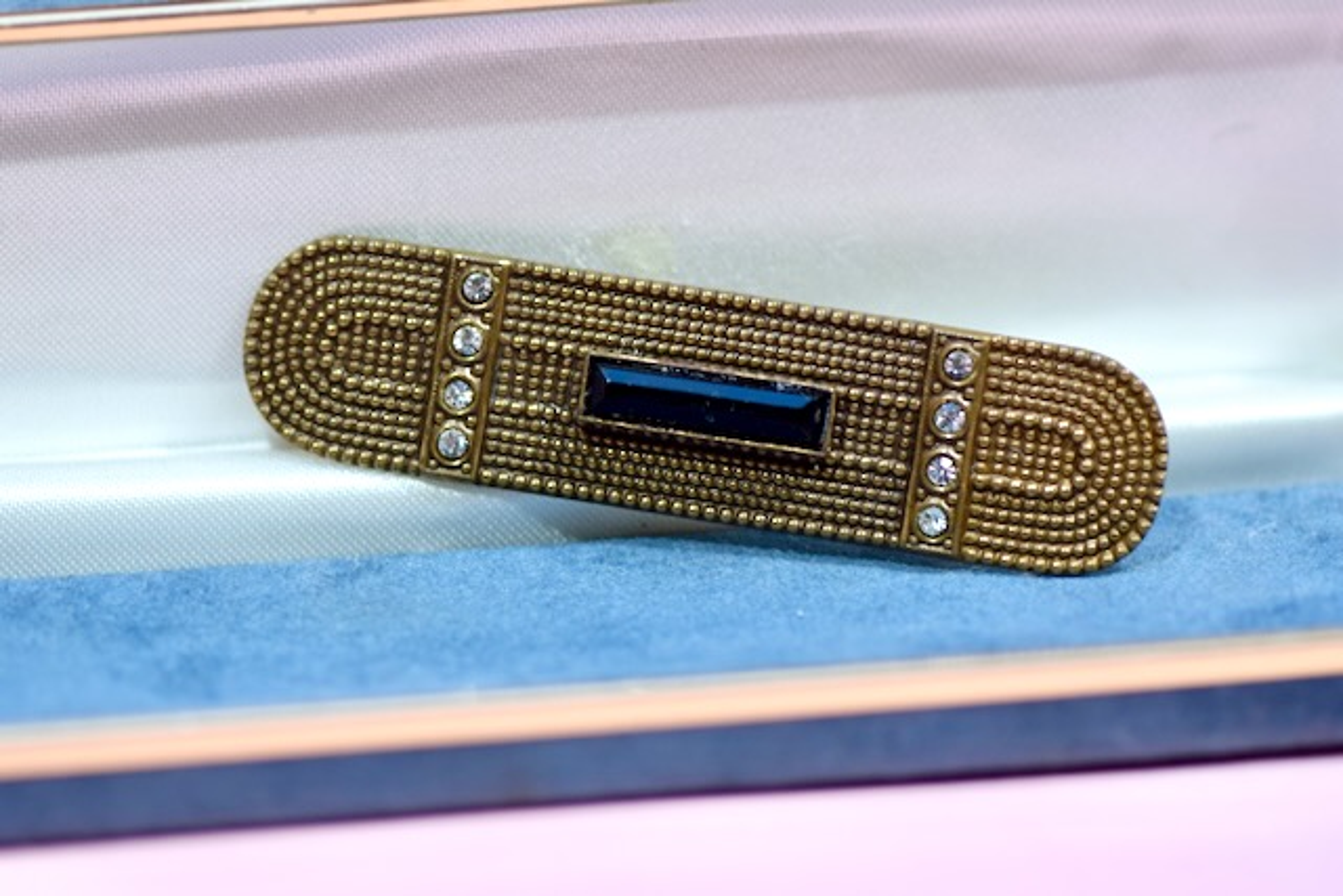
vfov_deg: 8.7
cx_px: 672
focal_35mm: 158
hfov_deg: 13.0
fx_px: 5877
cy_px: 448
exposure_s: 1/60
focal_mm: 105
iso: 450
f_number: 4
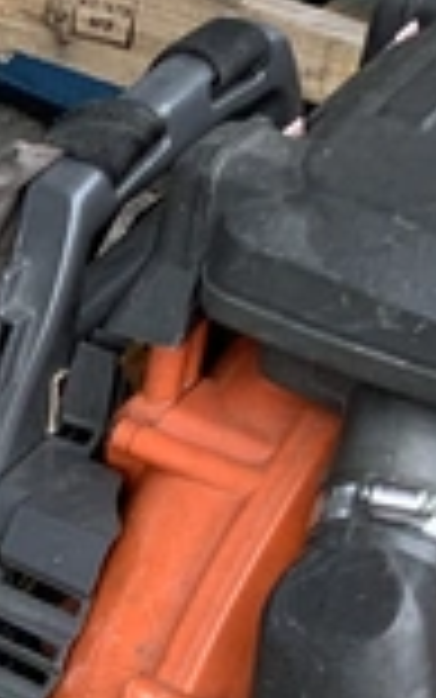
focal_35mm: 159
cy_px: 687
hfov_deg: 7.7
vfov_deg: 13.0
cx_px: -598
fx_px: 3020
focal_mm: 3.3
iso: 25
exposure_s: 1/120
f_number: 2.4
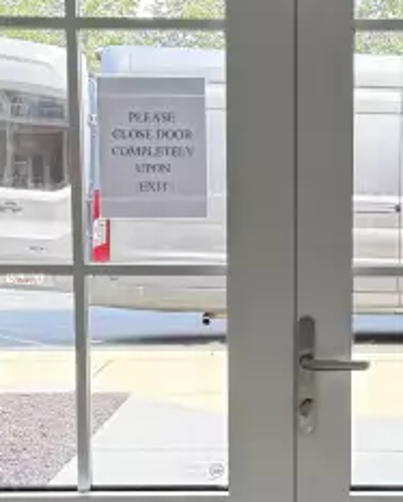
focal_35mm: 75
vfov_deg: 25.3
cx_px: 300
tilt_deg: -6.4
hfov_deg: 20.3
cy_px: 316
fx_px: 1116
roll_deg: +0.6
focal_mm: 6.76
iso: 100
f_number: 1.78
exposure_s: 1/178
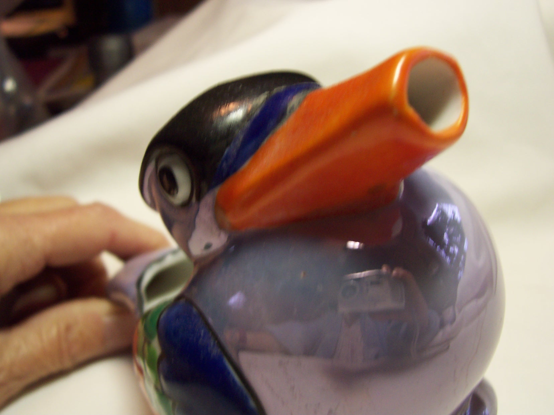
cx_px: 277
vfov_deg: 38.7
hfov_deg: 50.1
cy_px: 208
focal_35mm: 37
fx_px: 592
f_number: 2.8
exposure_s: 1/30
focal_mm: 5.6
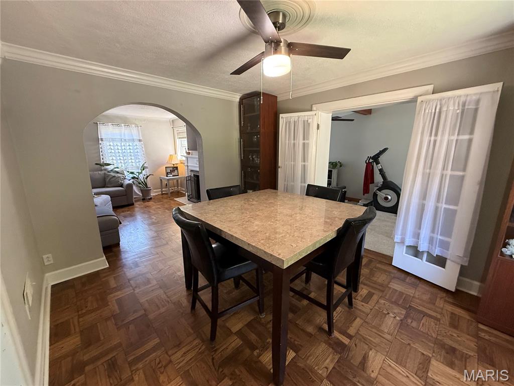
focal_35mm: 14
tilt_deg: -12.0
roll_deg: +1.1
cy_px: 193
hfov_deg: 102.1
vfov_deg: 85.7
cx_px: 257
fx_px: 208
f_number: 2.2
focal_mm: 2.22
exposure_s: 1/120
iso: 500
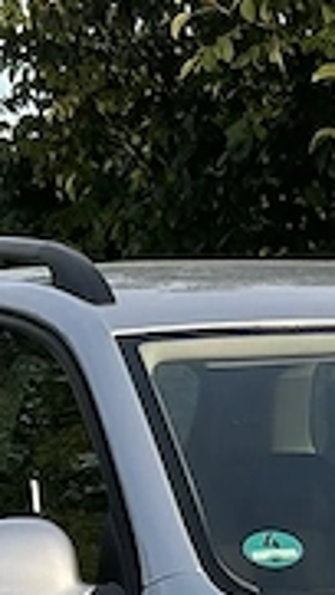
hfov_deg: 5.7
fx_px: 3296
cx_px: 644
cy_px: 937
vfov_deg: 9.9
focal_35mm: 209
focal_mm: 5.7
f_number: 1.5
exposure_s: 1/846
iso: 50
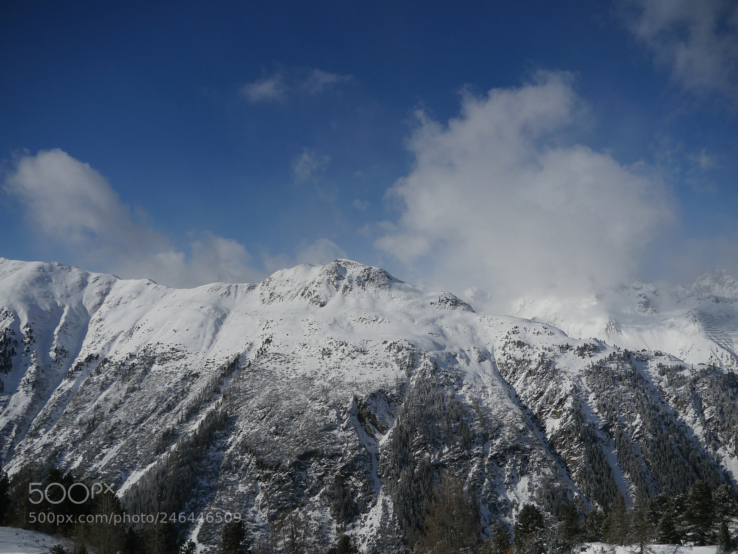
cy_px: 277
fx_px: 597
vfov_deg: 49.7
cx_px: 369
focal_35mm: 28
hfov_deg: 63.4
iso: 200
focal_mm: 14
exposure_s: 1/6400
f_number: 4
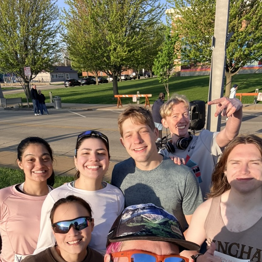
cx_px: 130
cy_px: 185
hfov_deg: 54.0
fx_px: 257
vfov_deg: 52.4
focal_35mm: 30
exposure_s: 1/818
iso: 25
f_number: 1.9
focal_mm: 2.69
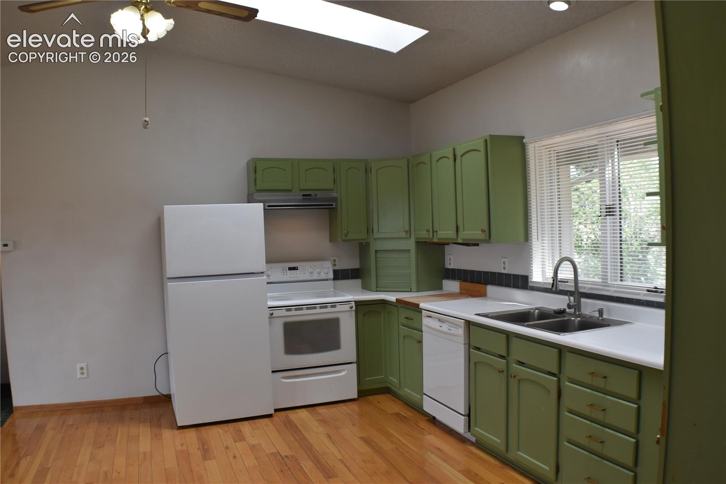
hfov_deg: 53.1
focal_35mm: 36
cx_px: 363
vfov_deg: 36.9
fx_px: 726
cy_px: 242
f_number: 5.6
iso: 400
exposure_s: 1/125
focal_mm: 24
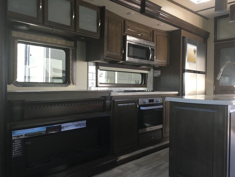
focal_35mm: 29
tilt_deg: -0.2
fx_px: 197
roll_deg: -0.1
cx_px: 118
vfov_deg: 48.2
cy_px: 88
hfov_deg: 61.7
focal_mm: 4.15
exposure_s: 1/30
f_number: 2.2
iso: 64
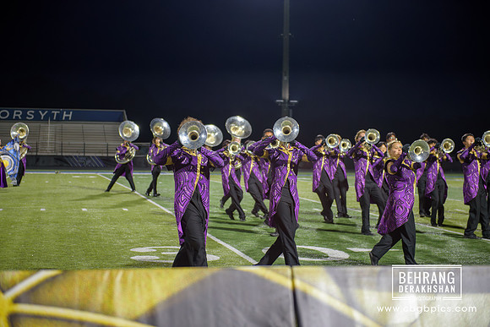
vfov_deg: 19.5
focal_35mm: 70
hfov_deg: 28.8
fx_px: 953
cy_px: 164
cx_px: 245
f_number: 2.8
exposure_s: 1/400
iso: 2200
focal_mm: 70
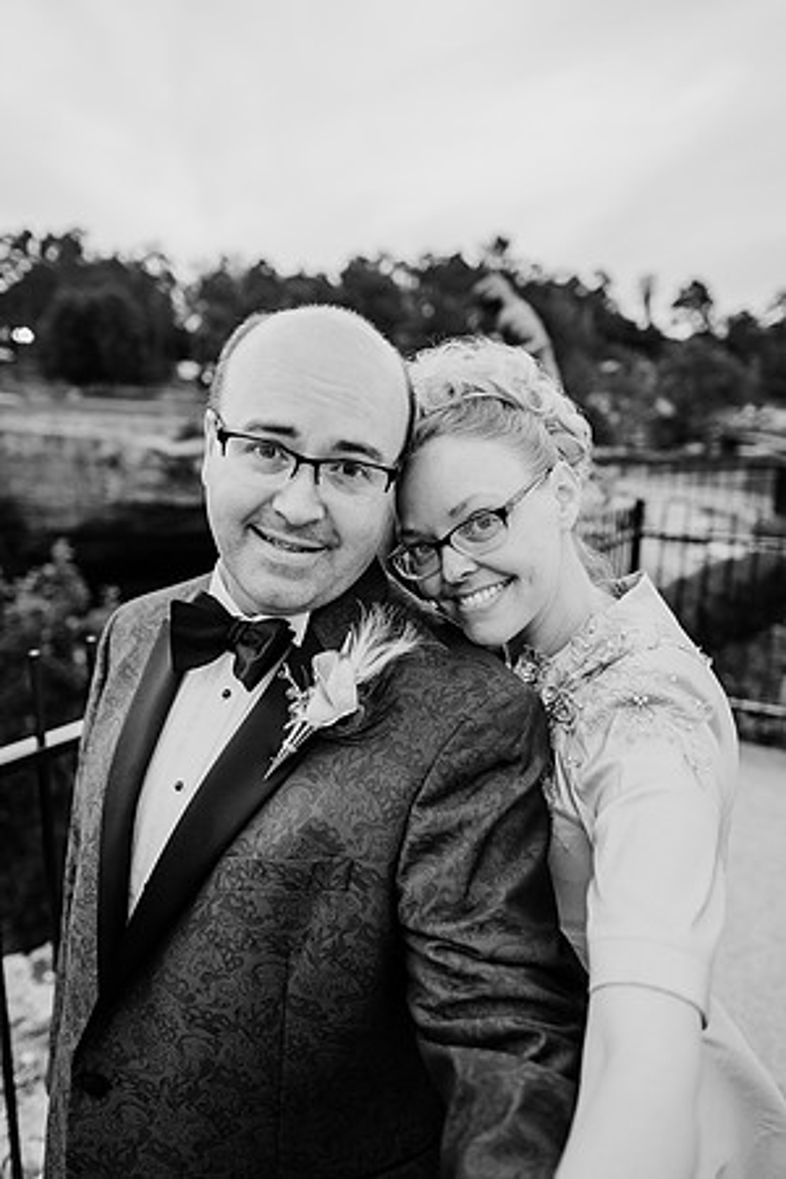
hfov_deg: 53.1
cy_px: 590
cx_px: 393
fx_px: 786
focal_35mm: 24
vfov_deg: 73.7
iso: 250
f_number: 2.5
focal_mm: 24
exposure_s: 1/250
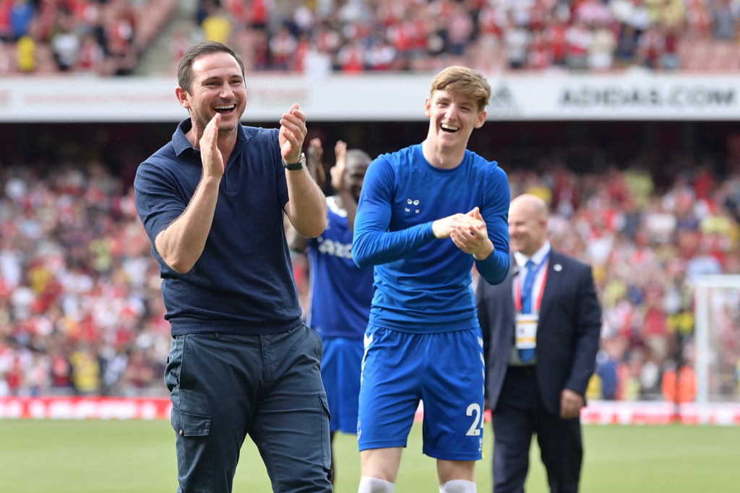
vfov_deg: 9.2
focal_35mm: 150
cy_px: 246
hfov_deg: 13.7
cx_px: 370
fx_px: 3084
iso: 400
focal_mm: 150
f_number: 3.5
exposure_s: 1/500
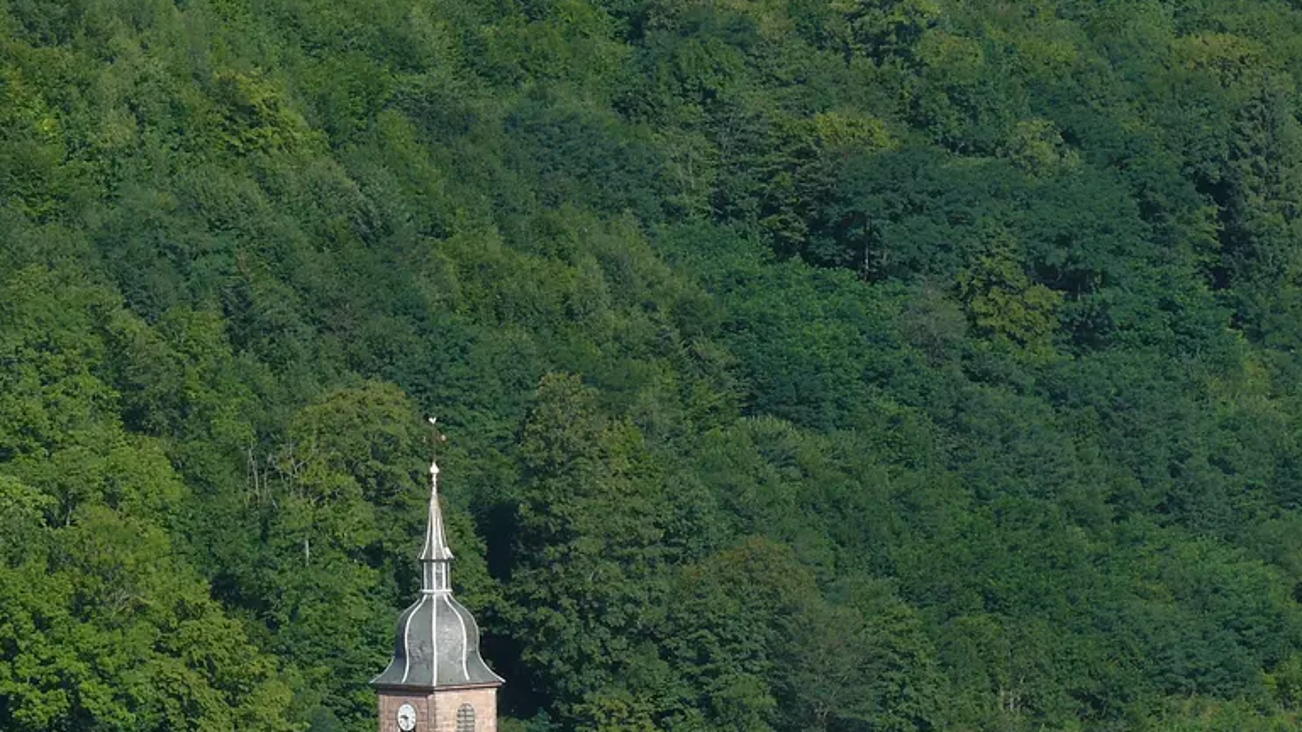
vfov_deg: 4.3
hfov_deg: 7.6
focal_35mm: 285
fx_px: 9839
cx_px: 449
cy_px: 681
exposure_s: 1/320
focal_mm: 26.2
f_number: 5.6
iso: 100
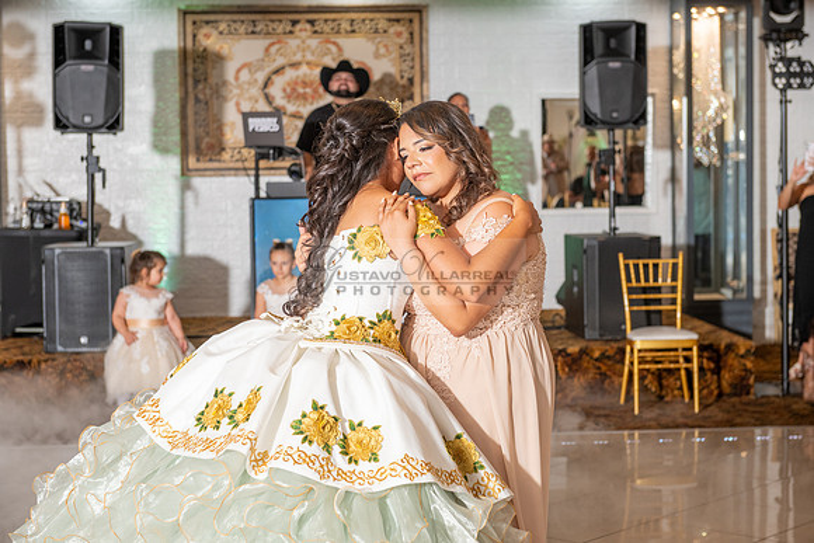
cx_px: 407
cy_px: 272
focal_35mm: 70
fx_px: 1583
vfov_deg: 19.5
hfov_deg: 28.8
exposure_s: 1/200
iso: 500
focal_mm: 70
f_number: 4.5
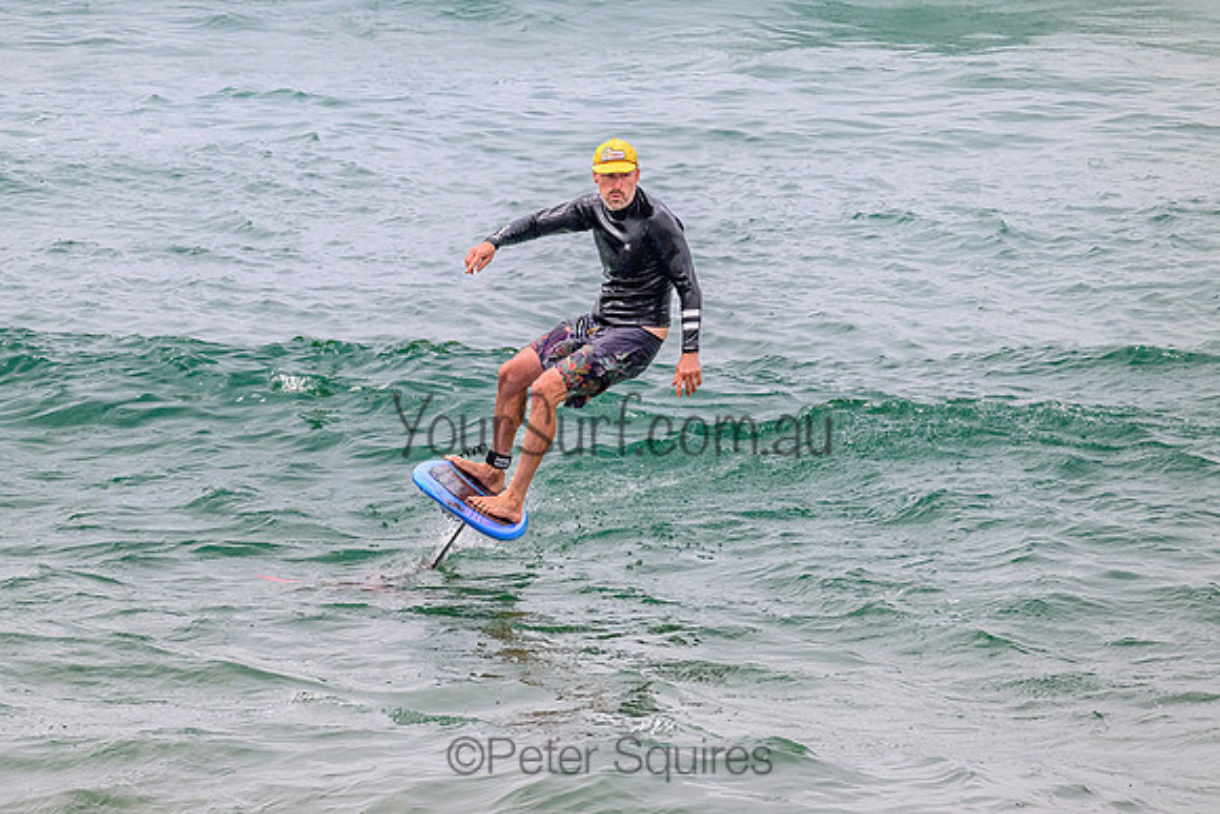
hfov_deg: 2.9
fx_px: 23725
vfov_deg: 2.0
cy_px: 355
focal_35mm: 700
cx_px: 531
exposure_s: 1/2000
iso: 900
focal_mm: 620
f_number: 11
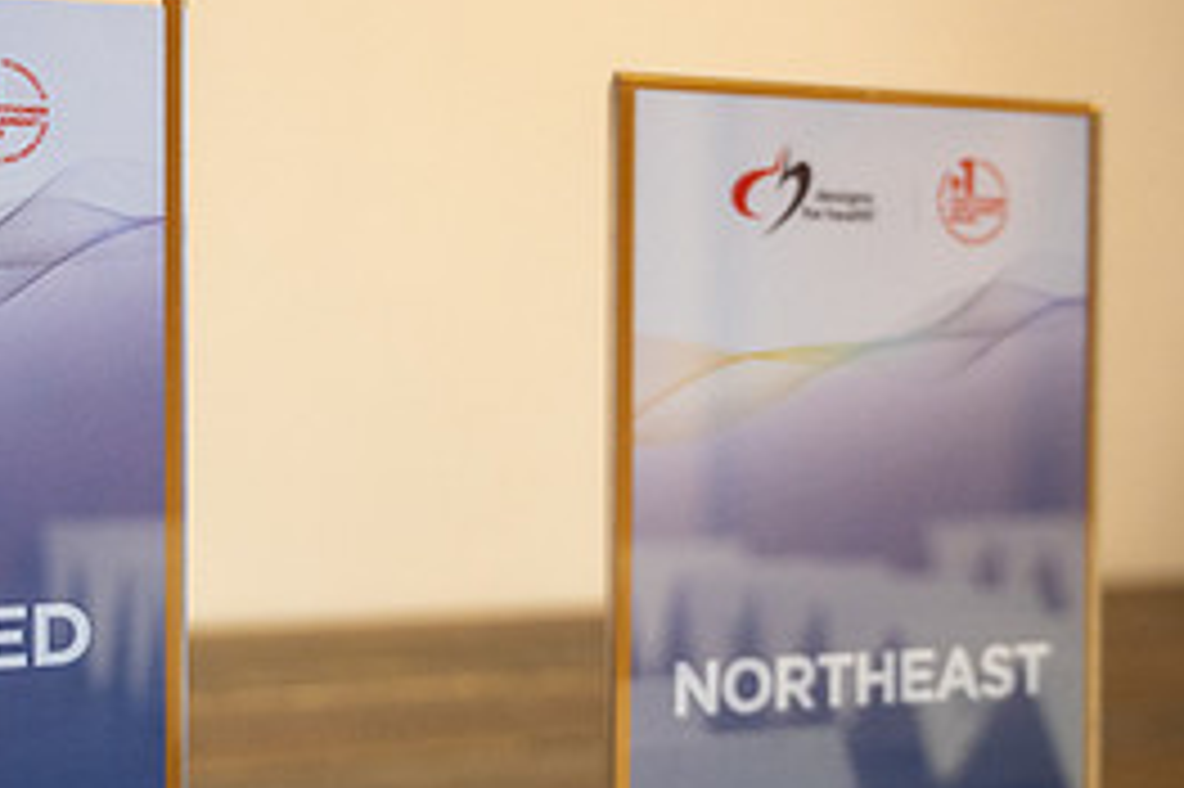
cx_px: 257
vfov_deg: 25.5
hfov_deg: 36.4
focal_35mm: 53
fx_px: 1742
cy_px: 347
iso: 3200
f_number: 4
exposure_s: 1/40
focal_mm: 24
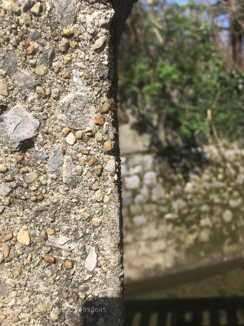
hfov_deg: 48.2
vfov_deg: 61.7
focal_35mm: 29
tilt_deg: -15.6
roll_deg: +0.5
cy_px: 163
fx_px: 273
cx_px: 122
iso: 25
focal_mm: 4.15
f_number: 2.2
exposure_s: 1/1637
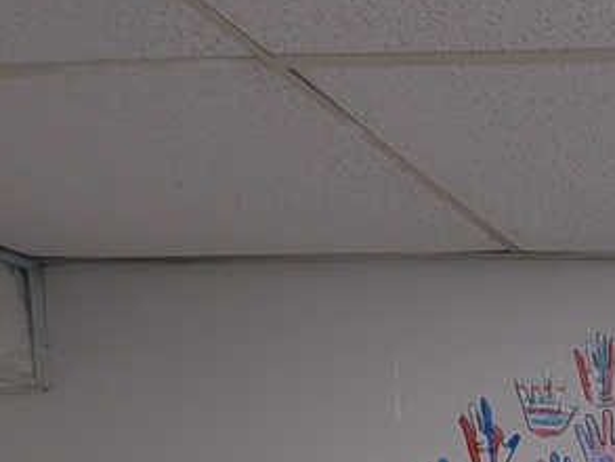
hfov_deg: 23.7
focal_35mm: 42
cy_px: 751
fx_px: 746
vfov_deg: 24.0
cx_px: 1073
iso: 346
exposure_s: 1/120
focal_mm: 2.02
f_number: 1.7
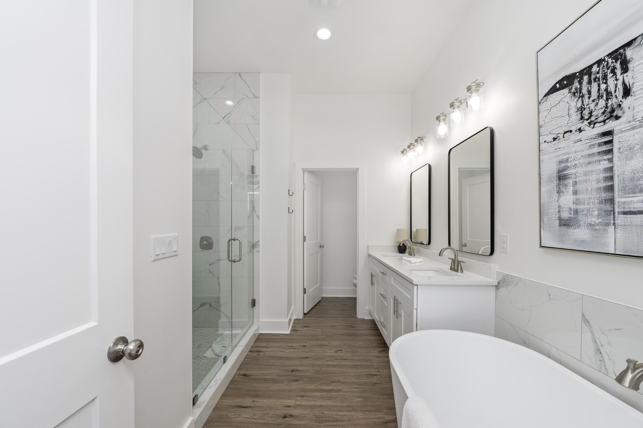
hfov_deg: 104.3
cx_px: 322
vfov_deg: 81.1
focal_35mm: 14
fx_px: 250
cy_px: 214
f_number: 9
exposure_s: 1/60
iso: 320
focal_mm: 14
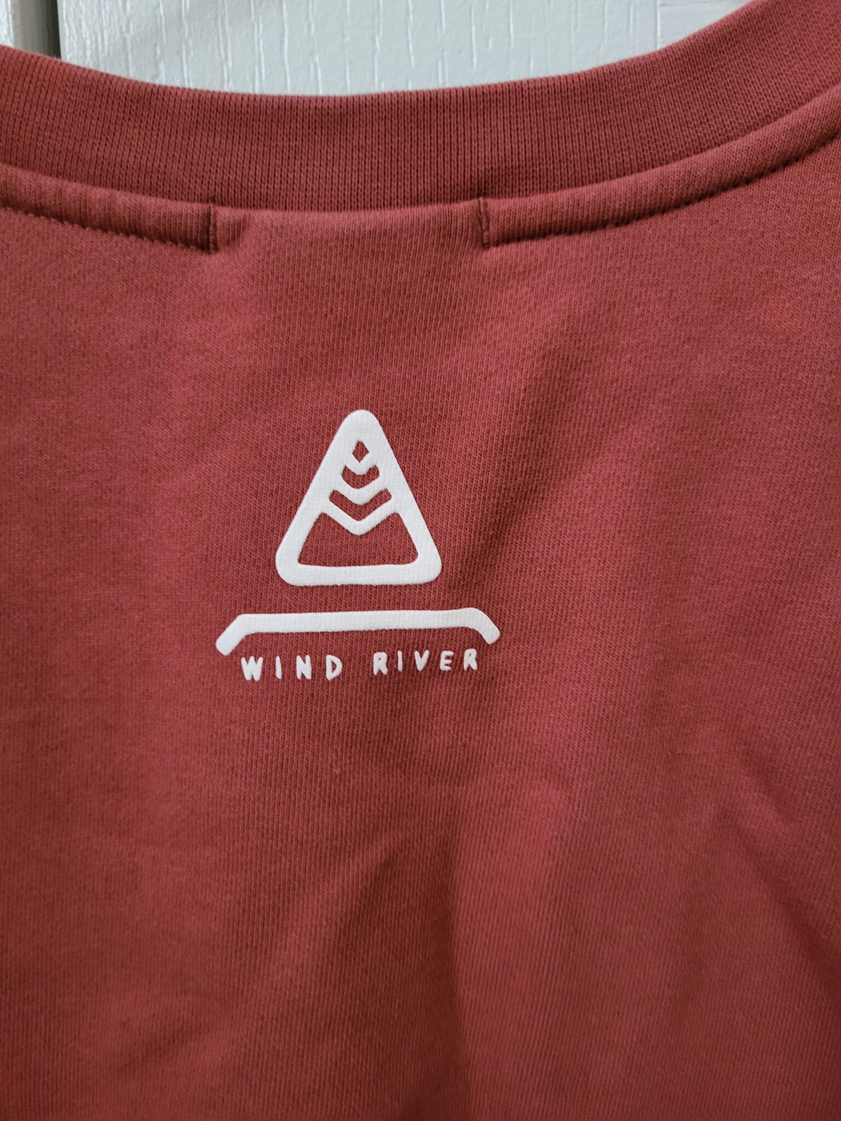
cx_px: 420
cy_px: 560
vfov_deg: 67.3
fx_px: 842
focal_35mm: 26
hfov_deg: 53.1
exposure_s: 1/30
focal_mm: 5.4
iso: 640
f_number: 1.8
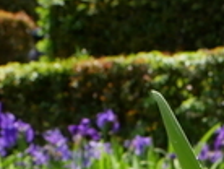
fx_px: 674
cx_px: 256
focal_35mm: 104
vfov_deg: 12.3
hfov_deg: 18.1
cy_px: 358
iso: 200
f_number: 6.3
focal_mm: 12
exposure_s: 1/320
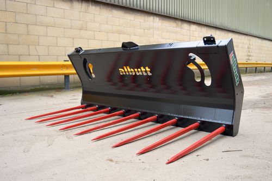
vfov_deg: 39.9
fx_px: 249
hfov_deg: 57.3
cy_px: 90
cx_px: 136
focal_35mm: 33
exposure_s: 1/60
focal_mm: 22
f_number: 4
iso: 400
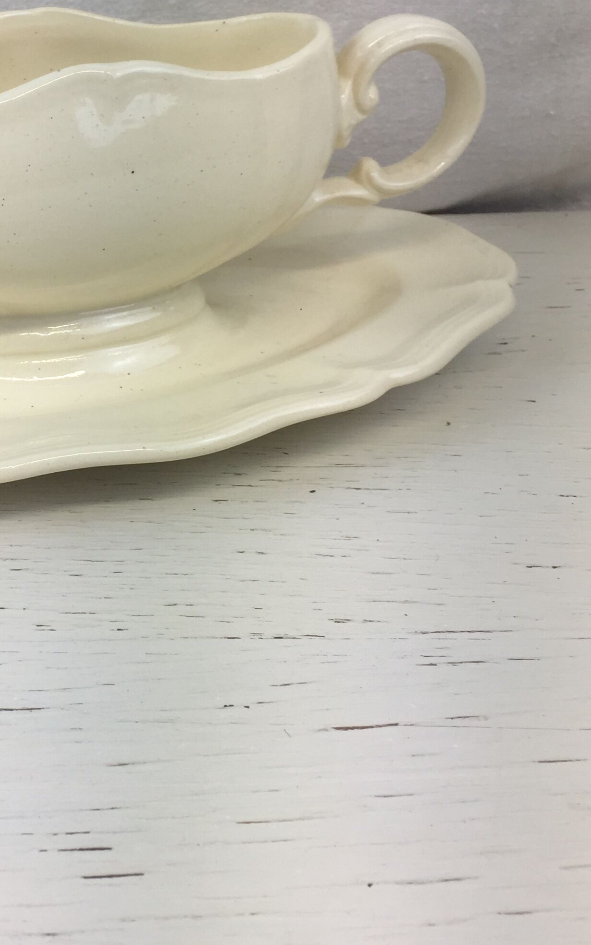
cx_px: 42
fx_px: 1314
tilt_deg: -22.9
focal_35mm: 51
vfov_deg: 39.1
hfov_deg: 24.5
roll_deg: +1.7
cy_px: 322
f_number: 2.2
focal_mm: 4.15
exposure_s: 1/199
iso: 32
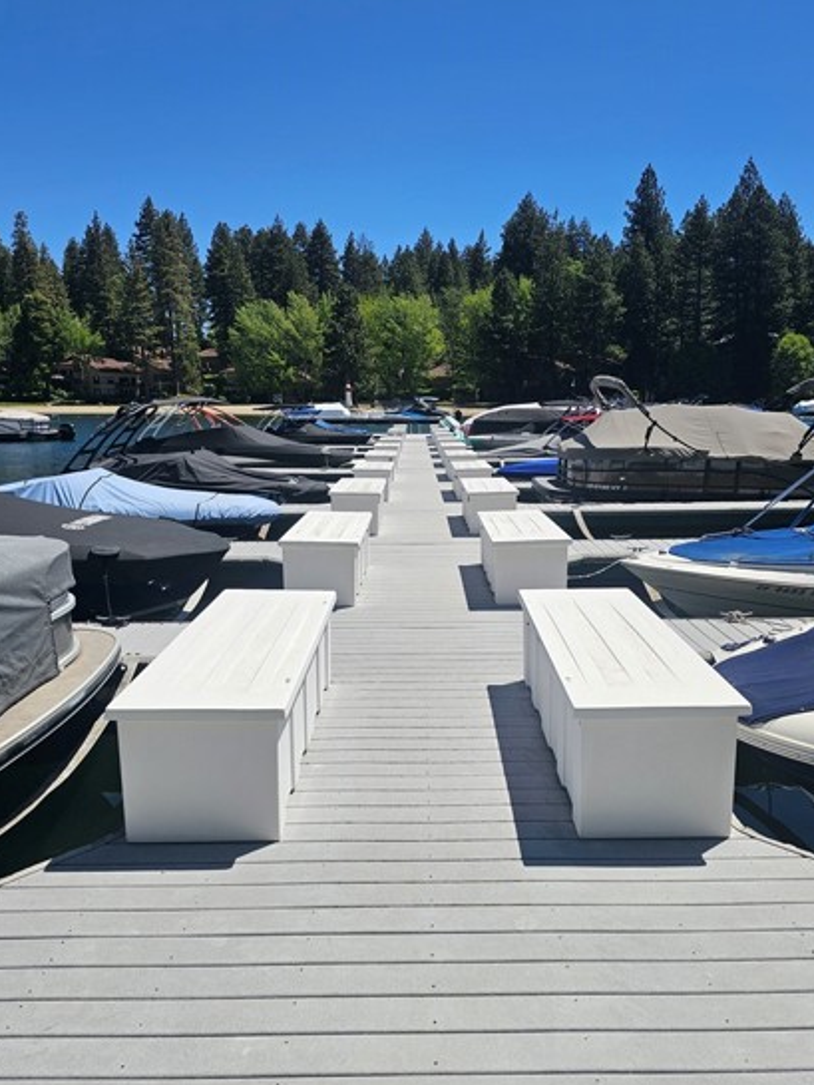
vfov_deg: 65.3
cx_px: 434
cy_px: 540
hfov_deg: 51.3
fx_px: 846
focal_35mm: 27
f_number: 1.7
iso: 12
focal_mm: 6.3
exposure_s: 1/2000
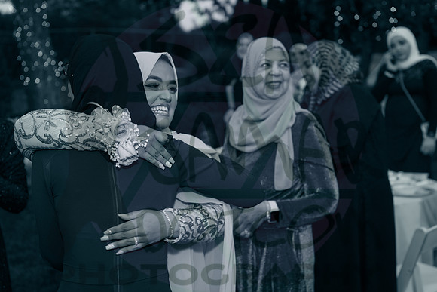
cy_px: 146
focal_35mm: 58
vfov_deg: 23.4
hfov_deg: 34.5
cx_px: 218
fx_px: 704
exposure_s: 1/250
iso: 640
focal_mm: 58
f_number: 4
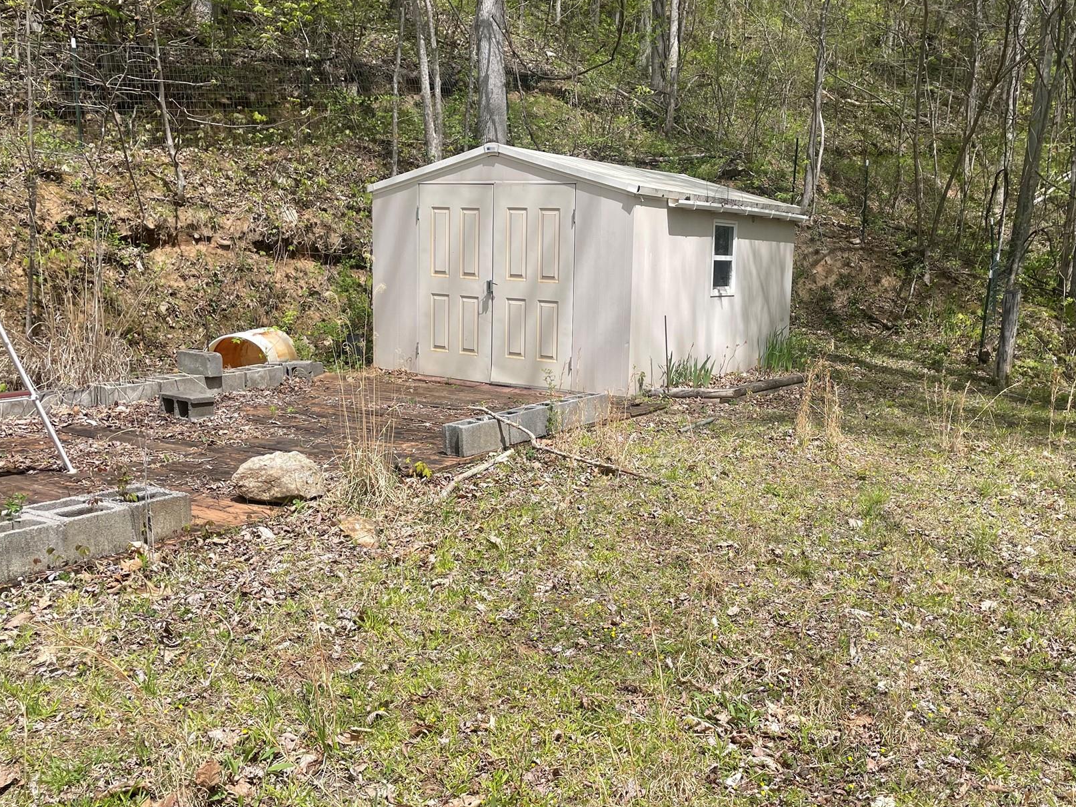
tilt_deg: -8.0
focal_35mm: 33
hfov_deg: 55.0
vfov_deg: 42.9
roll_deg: -1.3
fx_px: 1026
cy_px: 390
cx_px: 641
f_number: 1.6
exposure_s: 1/2353
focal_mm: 4.2
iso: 32
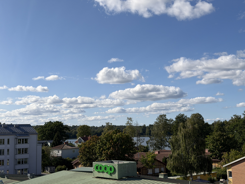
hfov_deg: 39.7
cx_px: 122
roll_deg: +1.8
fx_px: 340
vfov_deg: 30.3
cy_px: 92
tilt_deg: +6.4
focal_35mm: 48
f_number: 1.78
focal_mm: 6.76
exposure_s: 1/8772
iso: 64
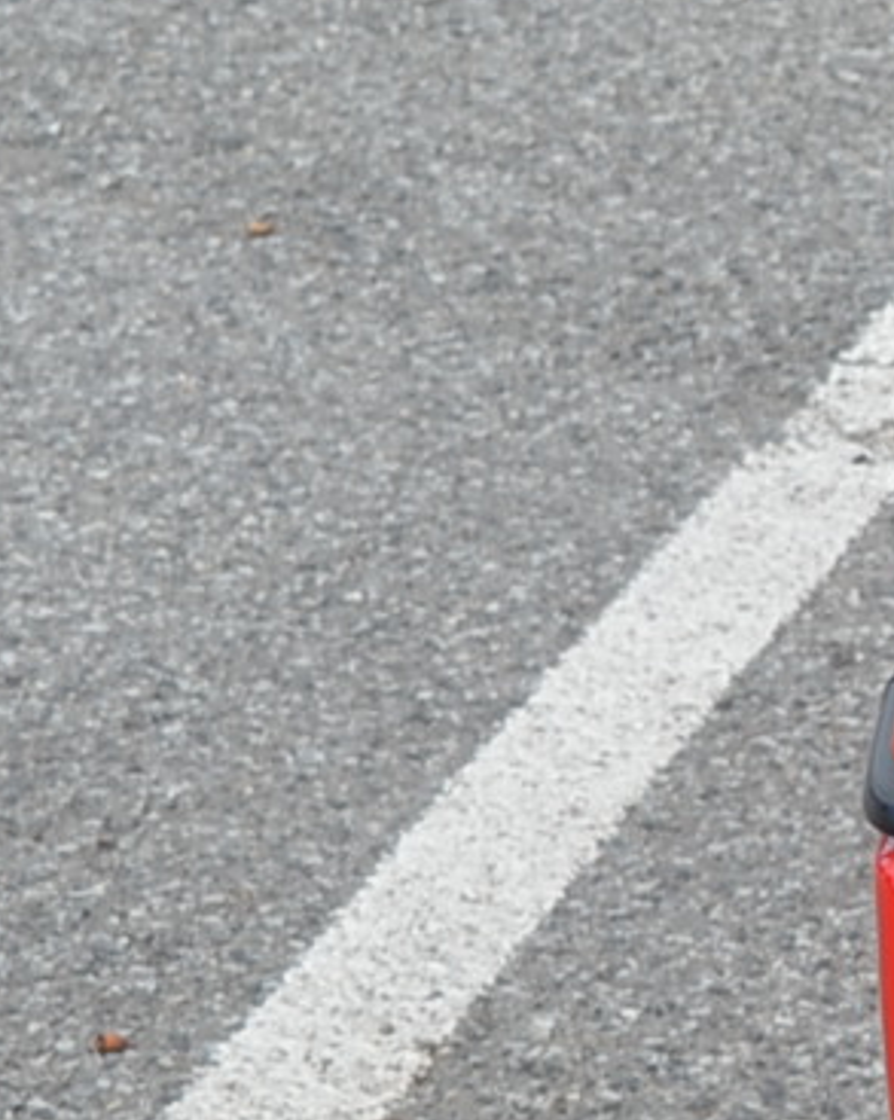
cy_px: 198
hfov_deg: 4.4
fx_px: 10630
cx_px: 3524
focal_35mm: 321
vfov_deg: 6.0
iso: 100
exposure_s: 1/250
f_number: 8
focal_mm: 34
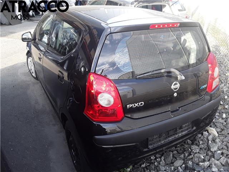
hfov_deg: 63.4
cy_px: 86
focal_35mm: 28
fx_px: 185
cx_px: 114
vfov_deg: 49.7
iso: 50
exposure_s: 1/100
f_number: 1.9
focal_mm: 2.91
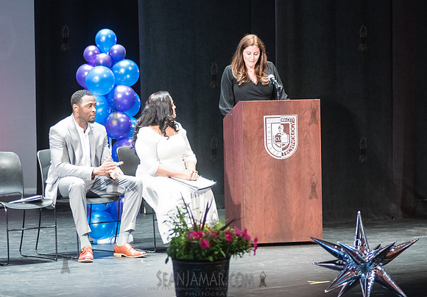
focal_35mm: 156
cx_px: 258
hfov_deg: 13.0
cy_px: 135
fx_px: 1875
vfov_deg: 9.1
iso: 4000
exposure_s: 1/125
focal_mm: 125
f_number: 2.8
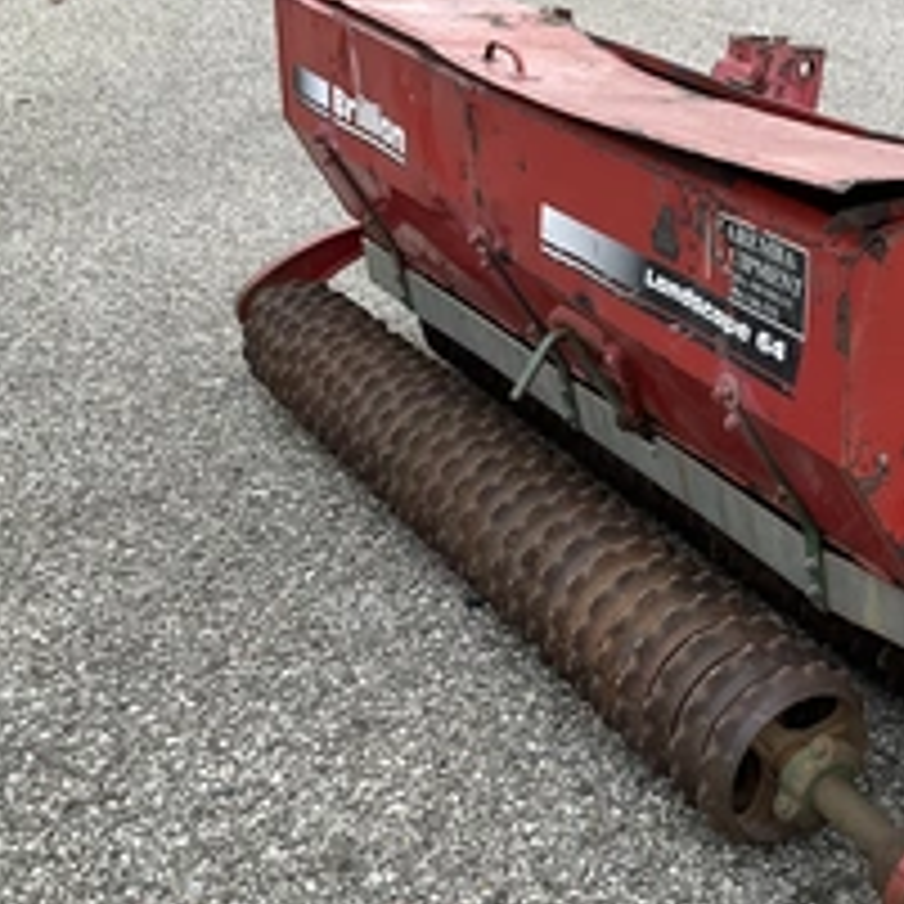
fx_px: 1507
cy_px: 513
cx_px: 706
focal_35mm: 51
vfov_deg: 33.3
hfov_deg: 32.6
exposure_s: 1/122
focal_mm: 3
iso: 64
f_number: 1.8
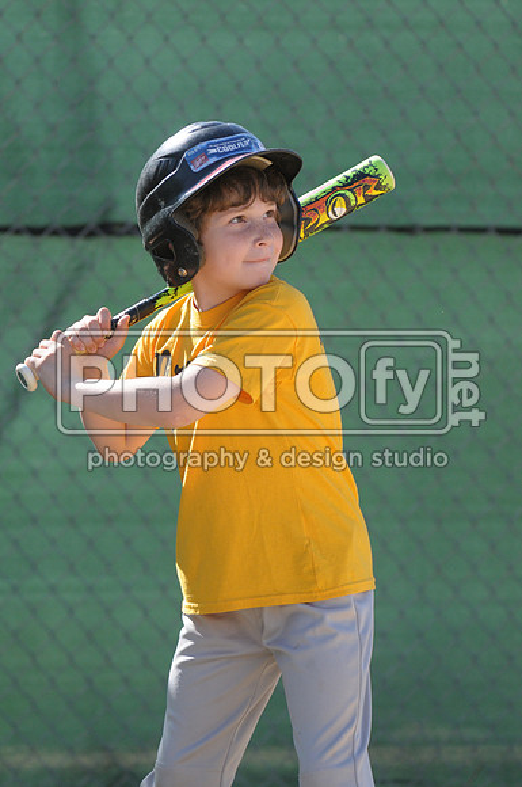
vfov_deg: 6.9
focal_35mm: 300
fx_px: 6544
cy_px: 394
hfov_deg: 4.6
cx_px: 261
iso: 640
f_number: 4
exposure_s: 1/2000
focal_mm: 200
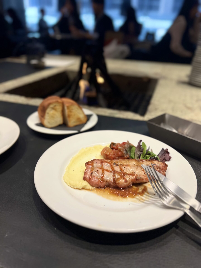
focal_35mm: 26
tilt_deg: -26.2
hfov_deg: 53.1
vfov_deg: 67.3
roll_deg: -1.3
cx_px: 100
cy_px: 134
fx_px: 201
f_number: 1.5
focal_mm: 5.7
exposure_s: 1/100
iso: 40
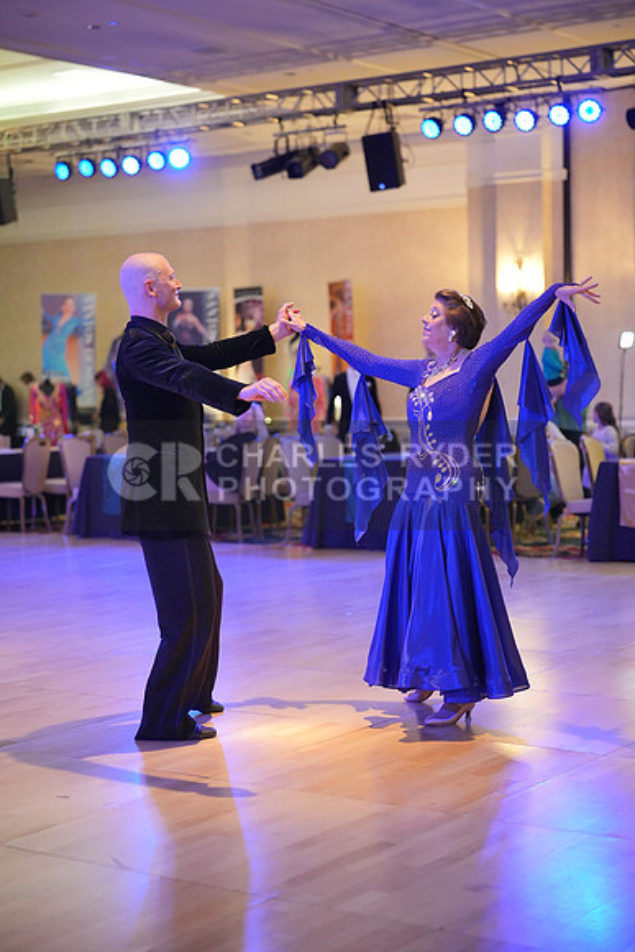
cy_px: 476
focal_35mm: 64
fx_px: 1692
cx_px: 318
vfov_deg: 31.4
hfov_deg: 21.3
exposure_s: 1/500
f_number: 2
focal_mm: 64
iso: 4000
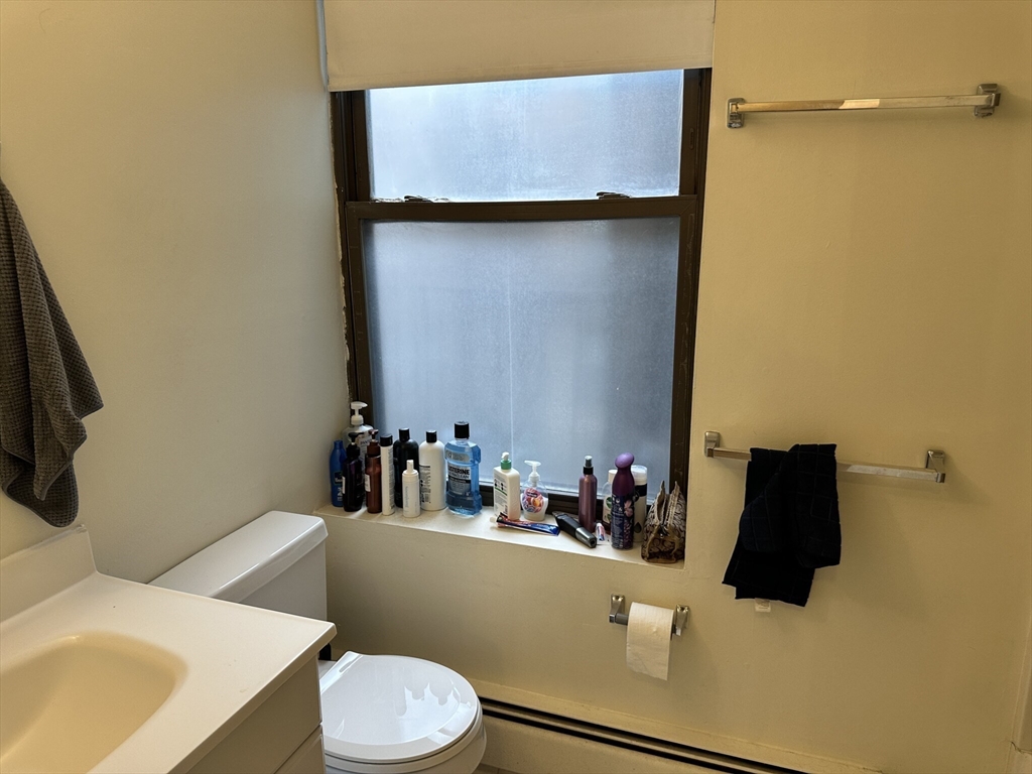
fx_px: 716
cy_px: 387
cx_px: 516
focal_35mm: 24
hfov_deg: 71.6
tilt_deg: -10.8
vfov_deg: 56.8
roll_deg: -0.4
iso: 125
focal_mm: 6.86
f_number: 1.78
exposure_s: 1/60
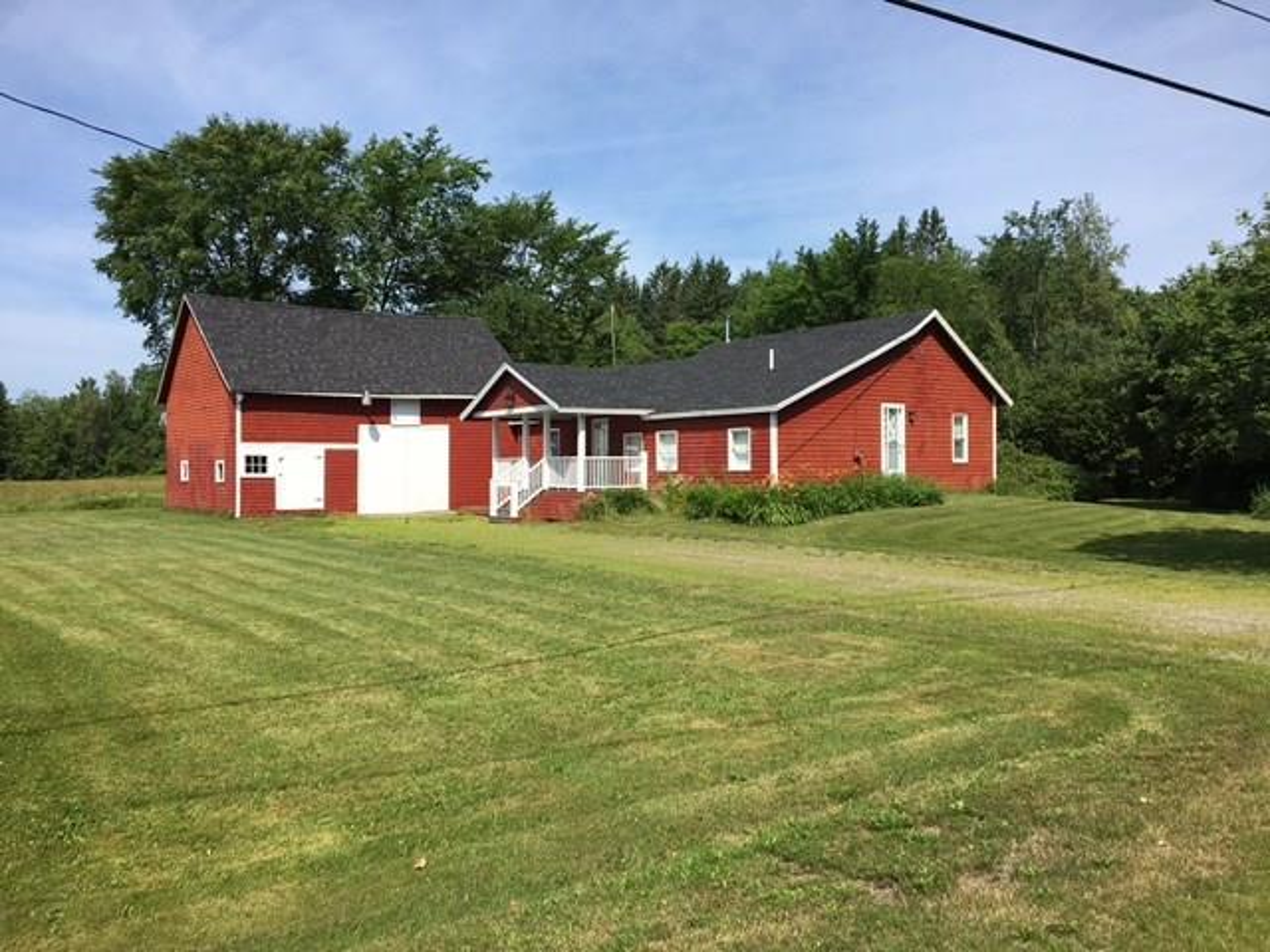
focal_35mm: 29
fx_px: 1064
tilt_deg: +0.7
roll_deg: -0.5
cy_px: 476
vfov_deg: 48.2
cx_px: 635
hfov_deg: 61.7
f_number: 2.2
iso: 25
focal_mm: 4.15
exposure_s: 1/1832
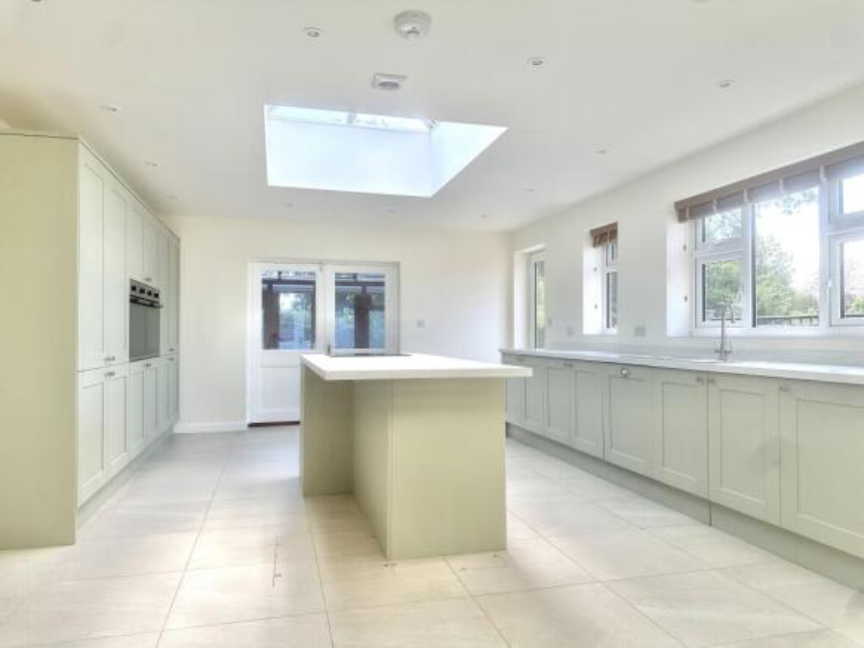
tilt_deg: -0.2
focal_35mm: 24
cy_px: 324
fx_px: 599
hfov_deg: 71.6
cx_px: 432
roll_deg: +0.4
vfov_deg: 56.8
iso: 80
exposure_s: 1/448
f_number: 1.78
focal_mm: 6.86
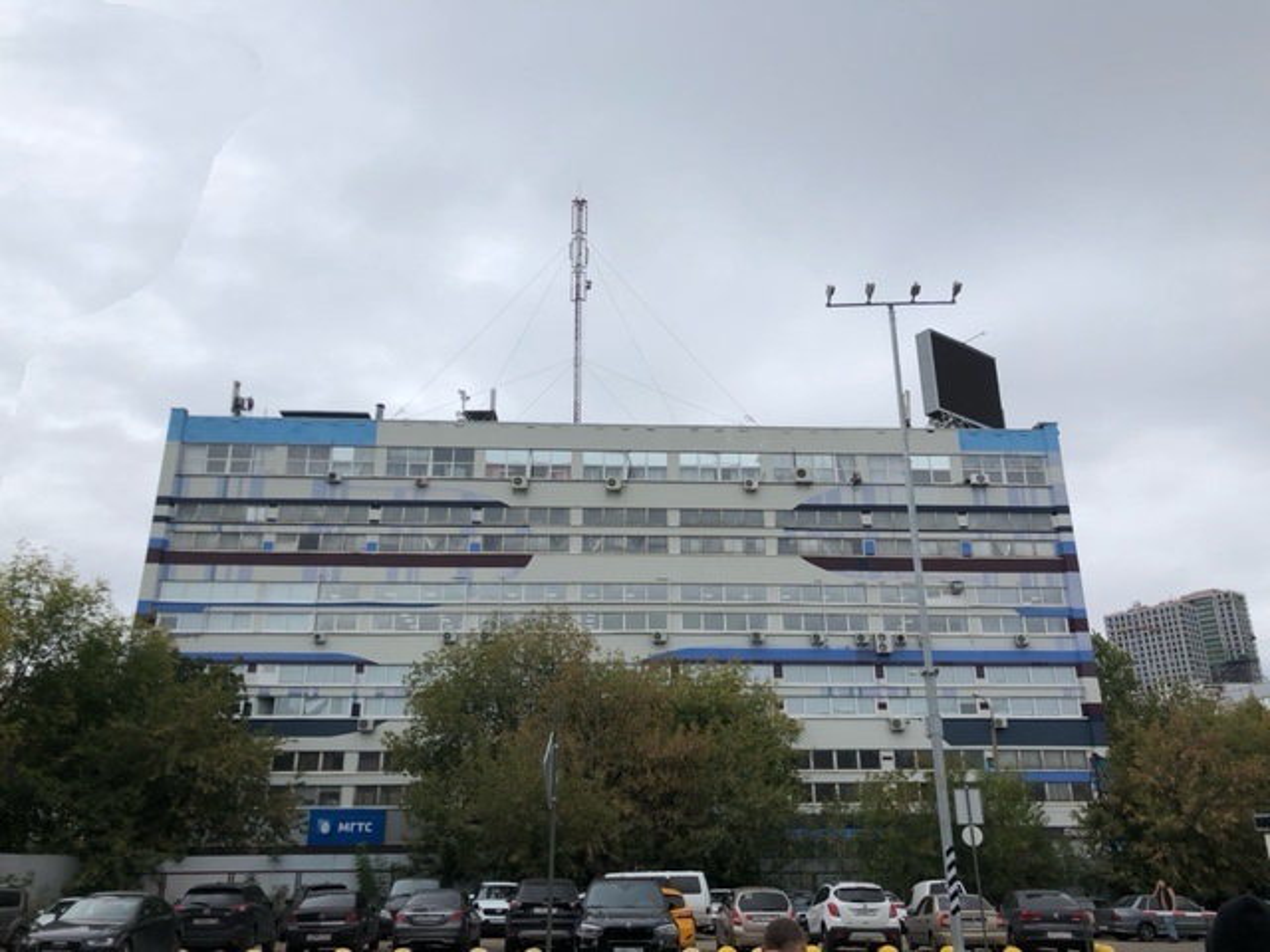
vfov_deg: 49.7
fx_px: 1027
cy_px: 476
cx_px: 635
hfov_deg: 63.4
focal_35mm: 28
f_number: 1.8
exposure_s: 1/1412
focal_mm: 3.99
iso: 20
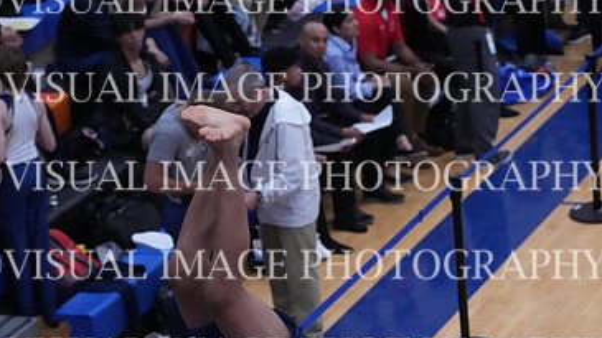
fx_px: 2553
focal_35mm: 160
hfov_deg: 13.4
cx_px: 289
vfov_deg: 7.5
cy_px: 397
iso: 10000
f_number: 4
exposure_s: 1/1000
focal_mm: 96
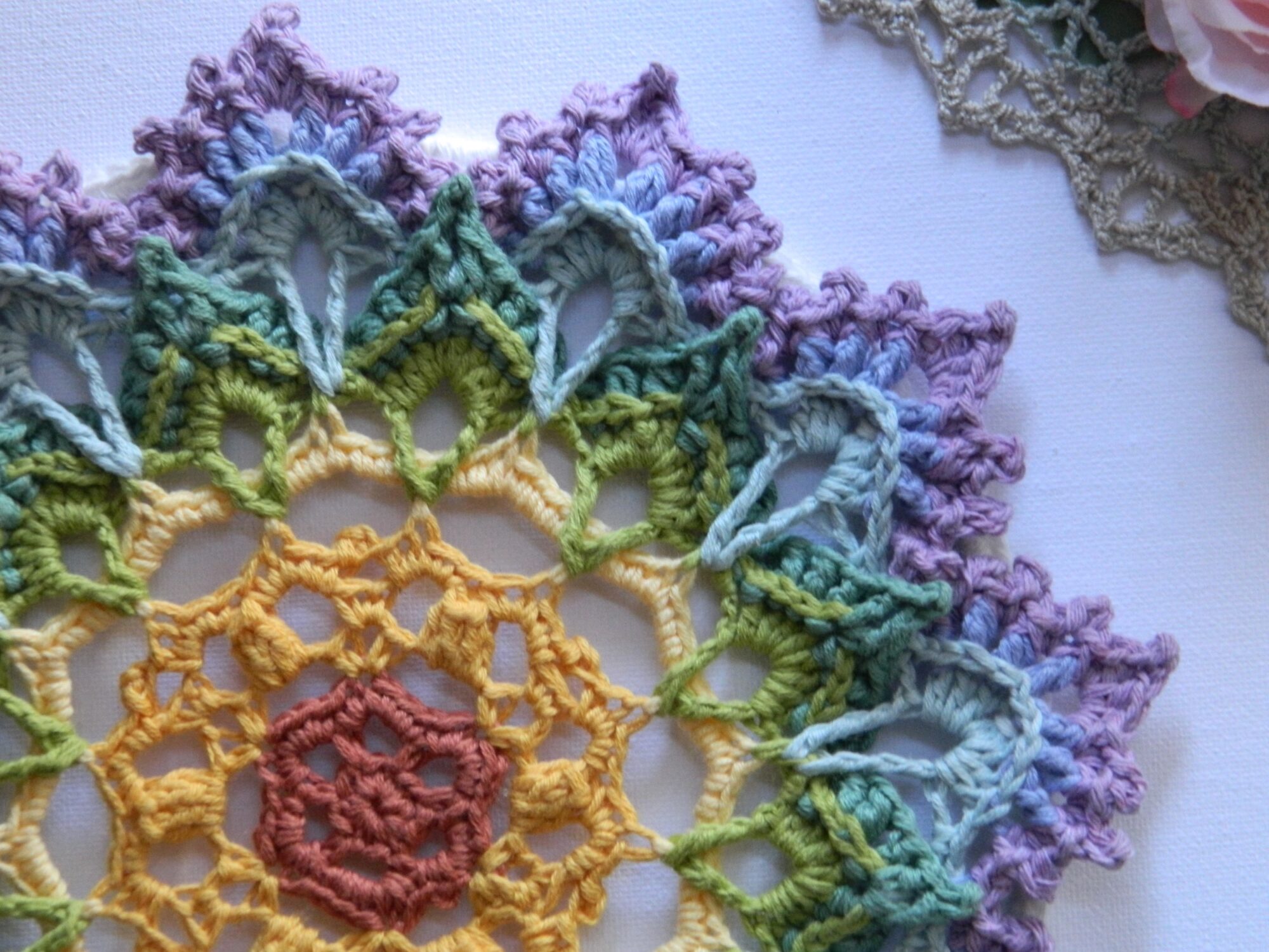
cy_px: 476
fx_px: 3079
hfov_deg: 23.3
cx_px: 634
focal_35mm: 84
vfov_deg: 17.6
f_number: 4.2
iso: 400
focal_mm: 15.1
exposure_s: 1/40
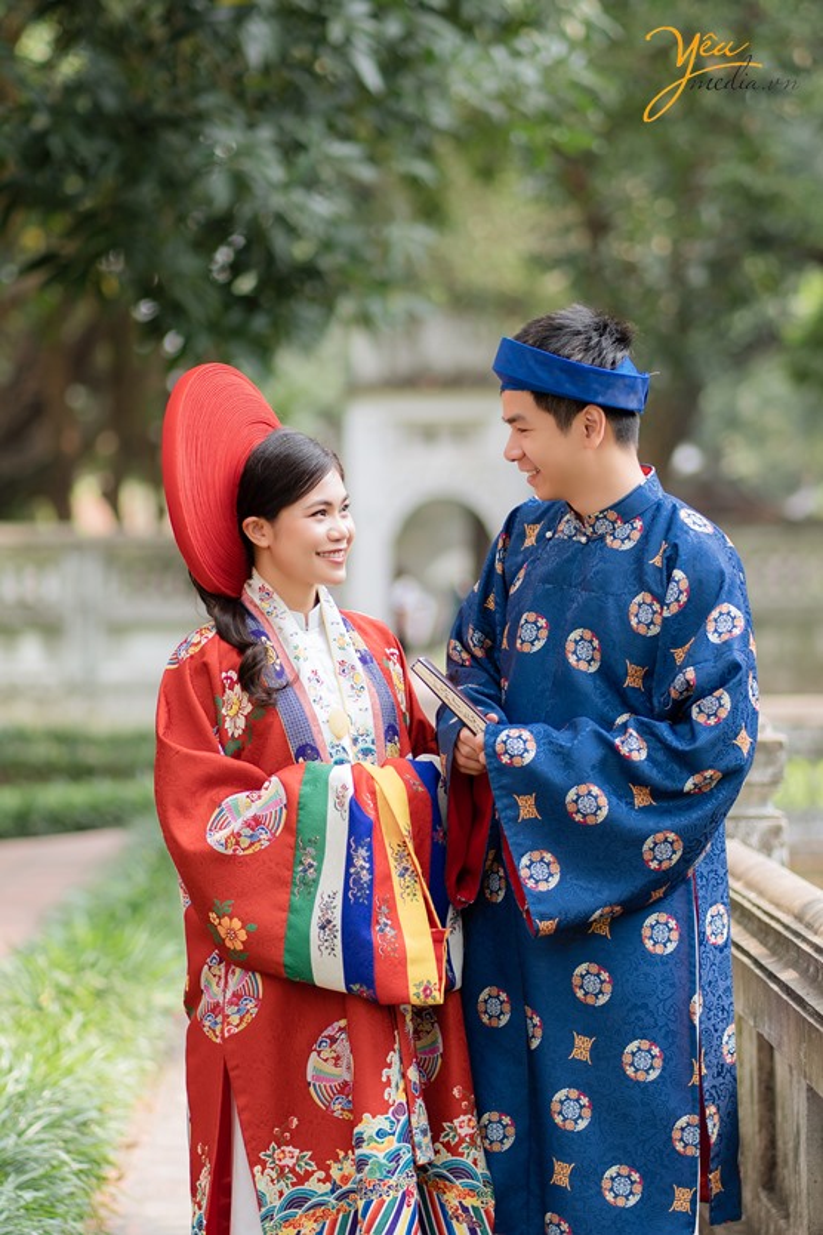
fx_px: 4355
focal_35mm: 127
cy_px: 618
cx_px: 412
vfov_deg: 16.1
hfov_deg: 10.8
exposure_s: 1/640
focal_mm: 85
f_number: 2
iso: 200
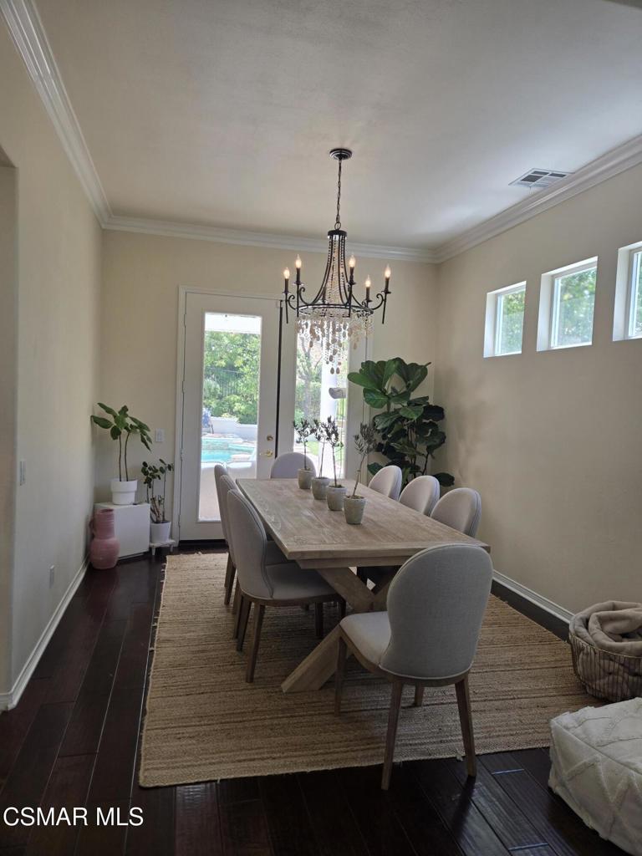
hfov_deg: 58.9
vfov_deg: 73.9
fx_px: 569
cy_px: 428
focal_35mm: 23
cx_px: 321
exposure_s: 1/120
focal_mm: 5.4
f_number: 1.8
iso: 32
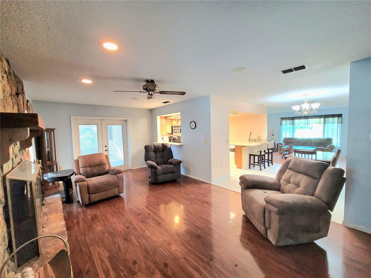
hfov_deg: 106.2
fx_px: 139
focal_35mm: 13
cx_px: 186
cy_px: 139
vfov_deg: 89.9
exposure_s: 1/30
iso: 320
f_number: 2.2
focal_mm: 2.2
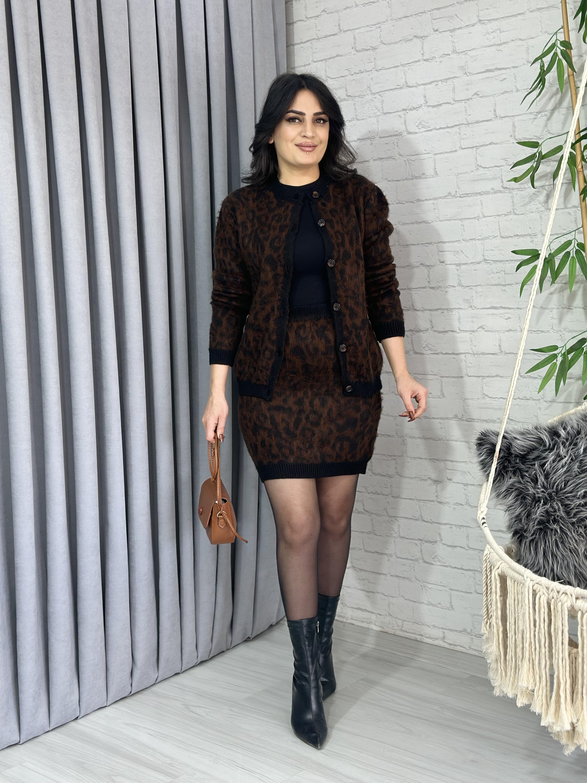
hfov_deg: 30.3
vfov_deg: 39.7
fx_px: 1085
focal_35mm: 48
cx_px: 294
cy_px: 392
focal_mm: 6.86
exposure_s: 1/100
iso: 64
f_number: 1.78
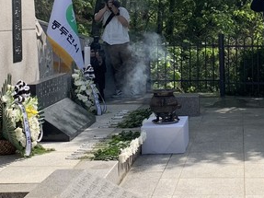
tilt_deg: +3.5
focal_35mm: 87
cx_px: 188
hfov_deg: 22.4
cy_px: -12
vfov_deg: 16.5
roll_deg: +2.4
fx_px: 663
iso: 25
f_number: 1.8
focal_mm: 4.25
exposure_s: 1/1368
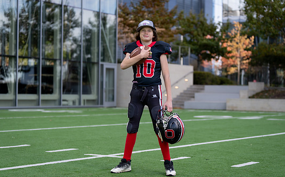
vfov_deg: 16.4
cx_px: 143
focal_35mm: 79
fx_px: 612
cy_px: 89
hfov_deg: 26.2
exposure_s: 1/500
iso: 100
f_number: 2.8
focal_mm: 70
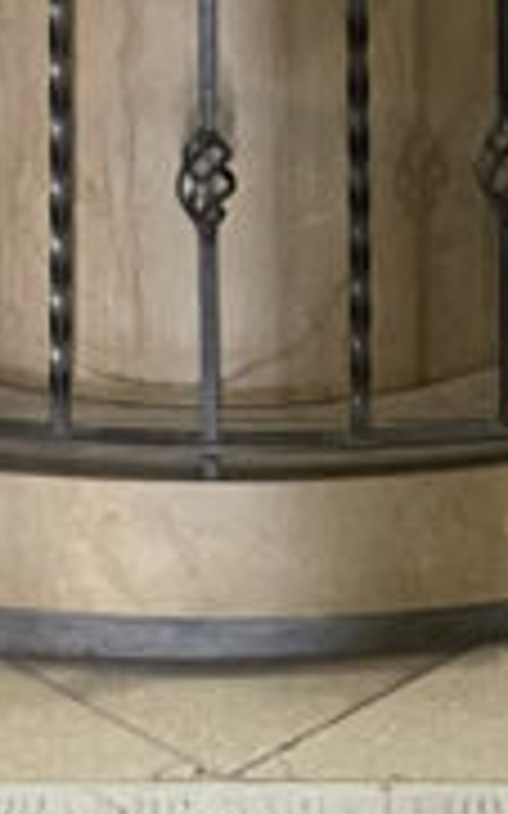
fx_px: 3458
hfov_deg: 8.4
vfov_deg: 11.5
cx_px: 180
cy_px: -1025
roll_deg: +0.2
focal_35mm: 156
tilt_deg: -1.1
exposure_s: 1/50
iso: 500
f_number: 1.6
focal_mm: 4.2
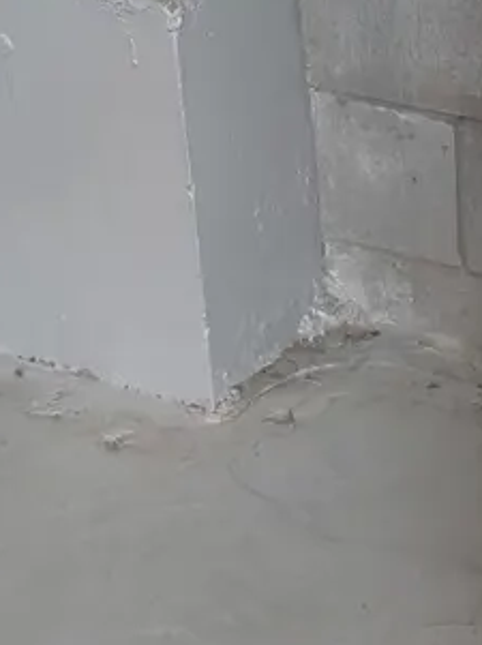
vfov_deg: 20.0
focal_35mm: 92
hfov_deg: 14.6
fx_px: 1712
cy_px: -124
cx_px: 784
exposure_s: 1/100
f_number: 2
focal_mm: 2.87
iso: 125
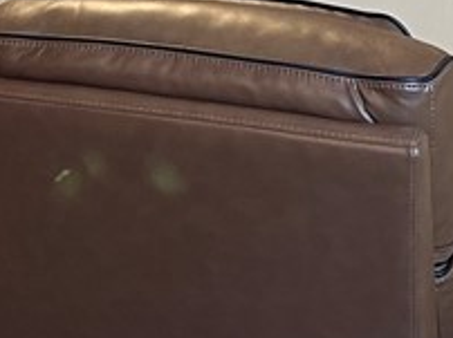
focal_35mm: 132
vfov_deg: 10.4
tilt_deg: -5.9
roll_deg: -0.5
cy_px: -318
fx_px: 1725
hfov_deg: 14.9
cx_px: 101
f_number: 1.5
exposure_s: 1/60
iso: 125
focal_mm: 5.7
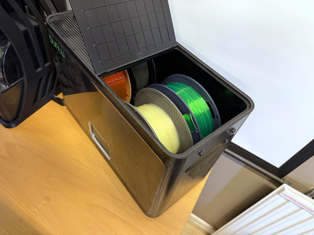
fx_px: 218
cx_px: 157
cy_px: 118
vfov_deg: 56.8
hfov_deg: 71.6
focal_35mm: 24
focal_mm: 6.76
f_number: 1.78
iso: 250
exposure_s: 1/50
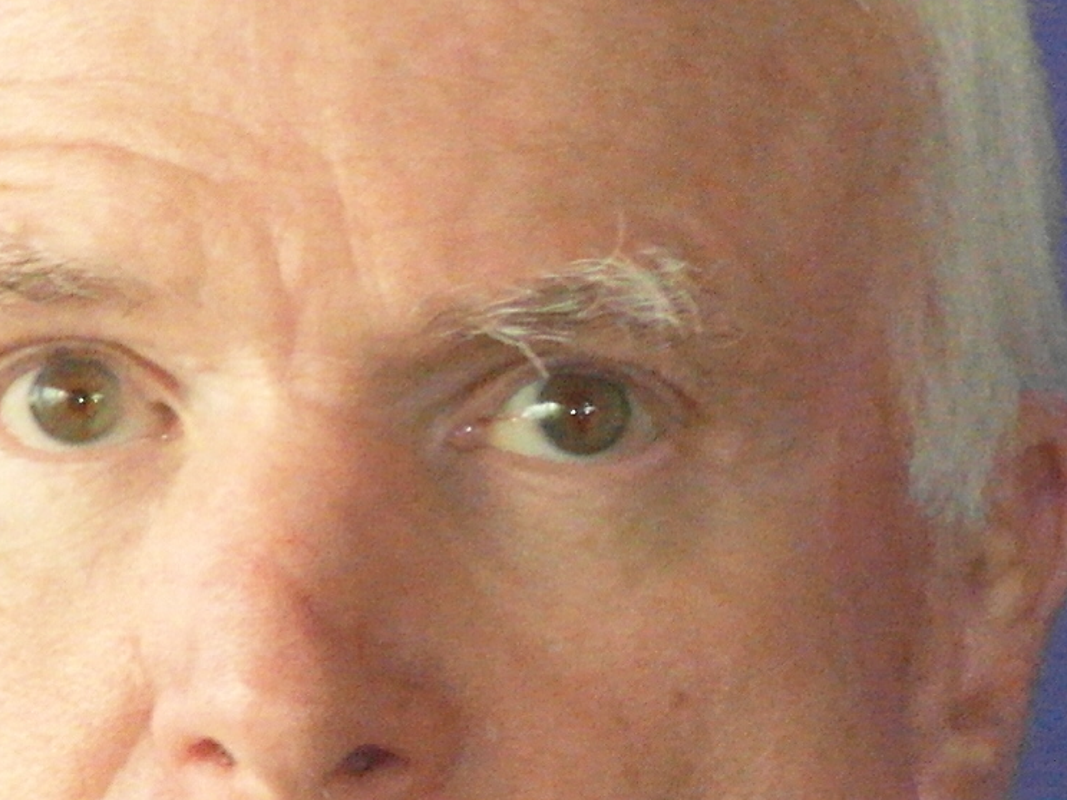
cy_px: 747
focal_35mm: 1342
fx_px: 41366
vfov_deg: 1.1
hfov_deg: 1.5
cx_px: 118
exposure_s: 1/90
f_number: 5
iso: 640
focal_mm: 49.7
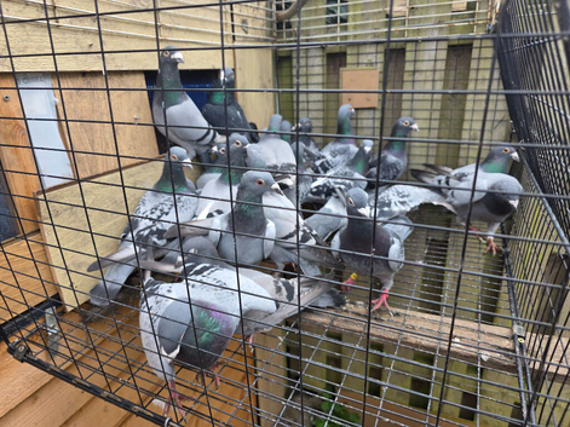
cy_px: 214
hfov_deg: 73.9
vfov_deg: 58.9
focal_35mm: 23
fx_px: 379
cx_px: 285
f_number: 1.7
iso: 50
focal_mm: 6.3
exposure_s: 1/180
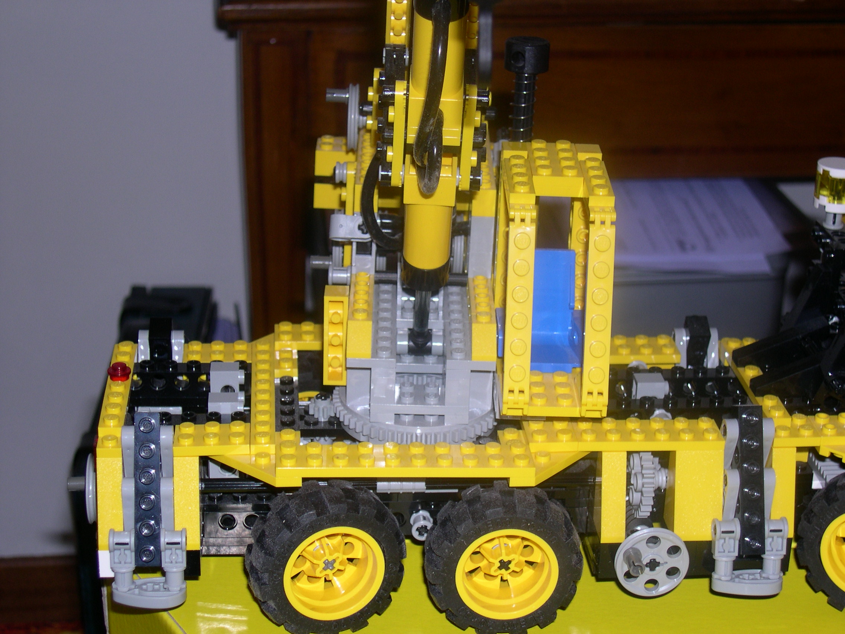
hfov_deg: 29.0
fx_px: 1636
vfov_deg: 21.9
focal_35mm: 67
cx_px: 422
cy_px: 317
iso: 100
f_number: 3.7
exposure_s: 1/60
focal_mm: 14.2
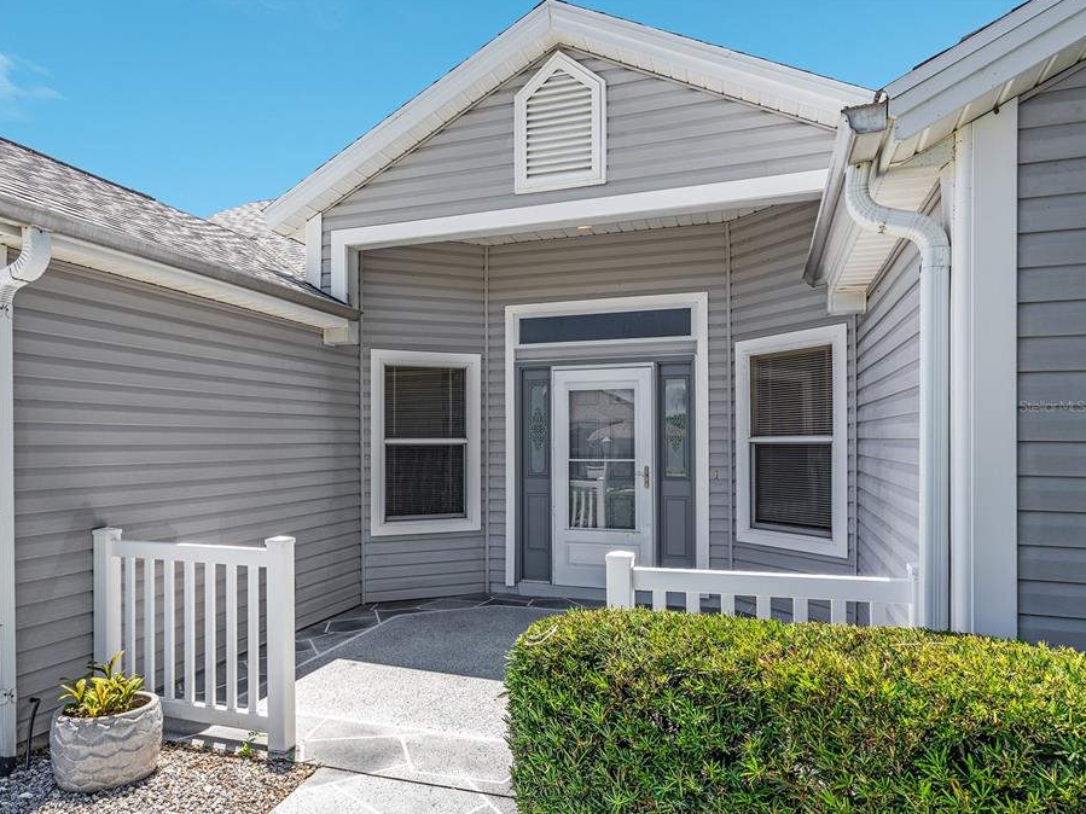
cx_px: 470
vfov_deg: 58.9
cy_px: 406
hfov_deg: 73.6
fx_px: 721
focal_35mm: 23
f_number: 7.1
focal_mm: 21
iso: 125
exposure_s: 1/320
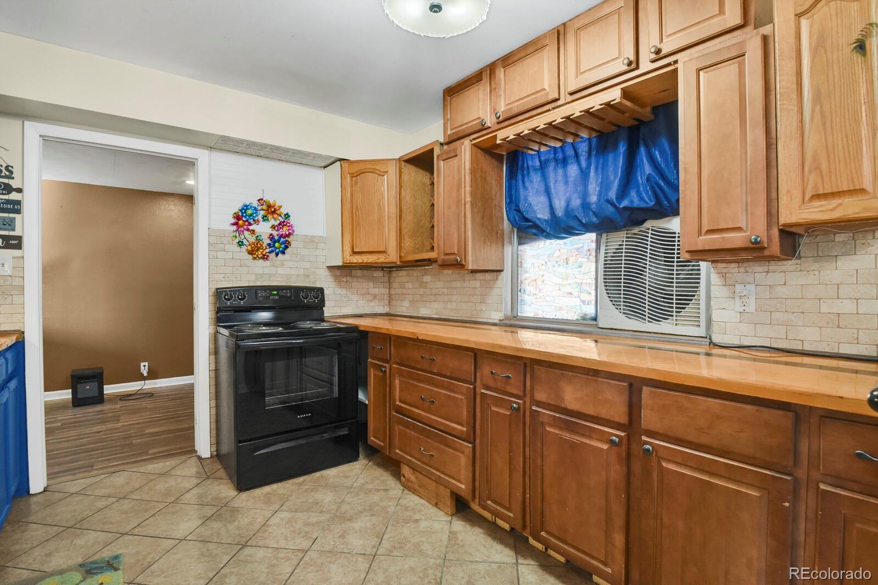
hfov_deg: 93.3
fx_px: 415
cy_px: 292
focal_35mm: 17
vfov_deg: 70.4
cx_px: 439
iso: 3200
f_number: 8
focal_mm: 17
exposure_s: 1/20
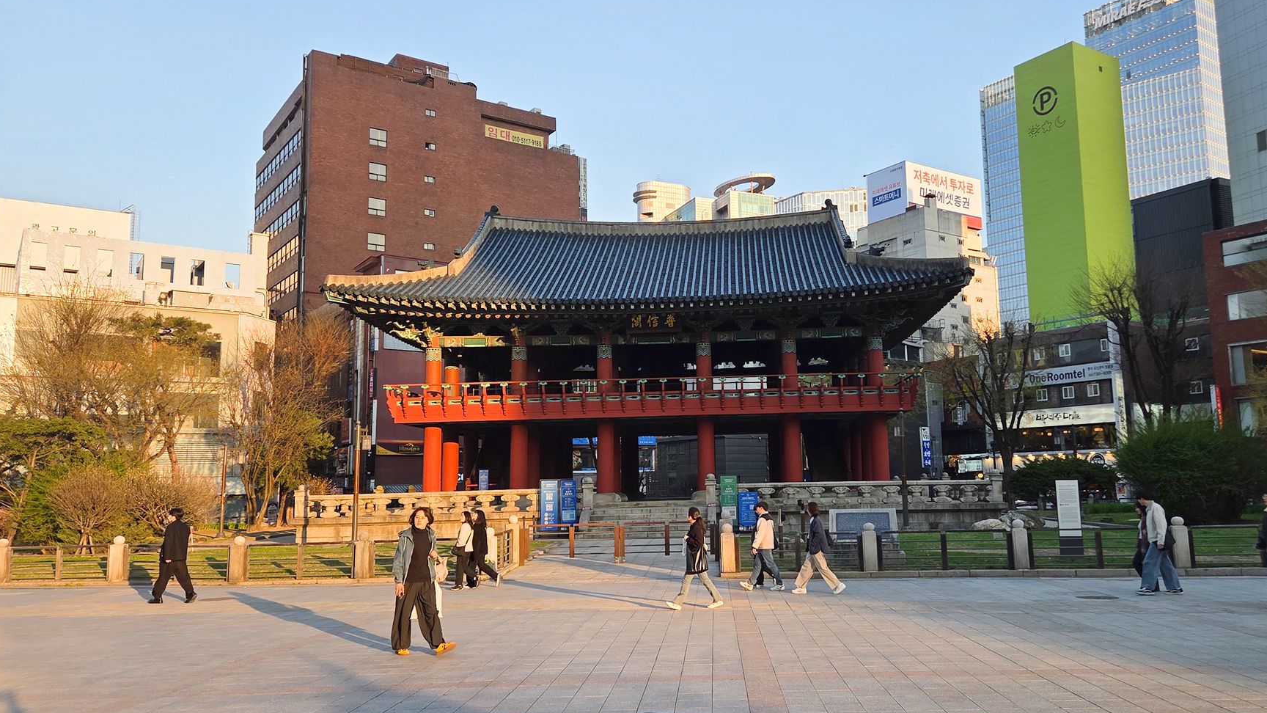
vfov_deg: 40.2
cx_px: 702
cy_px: 354
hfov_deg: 65.9
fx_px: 974
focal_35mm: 29
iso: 80
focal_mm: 5.4
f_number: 1.8
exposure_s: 1/1318
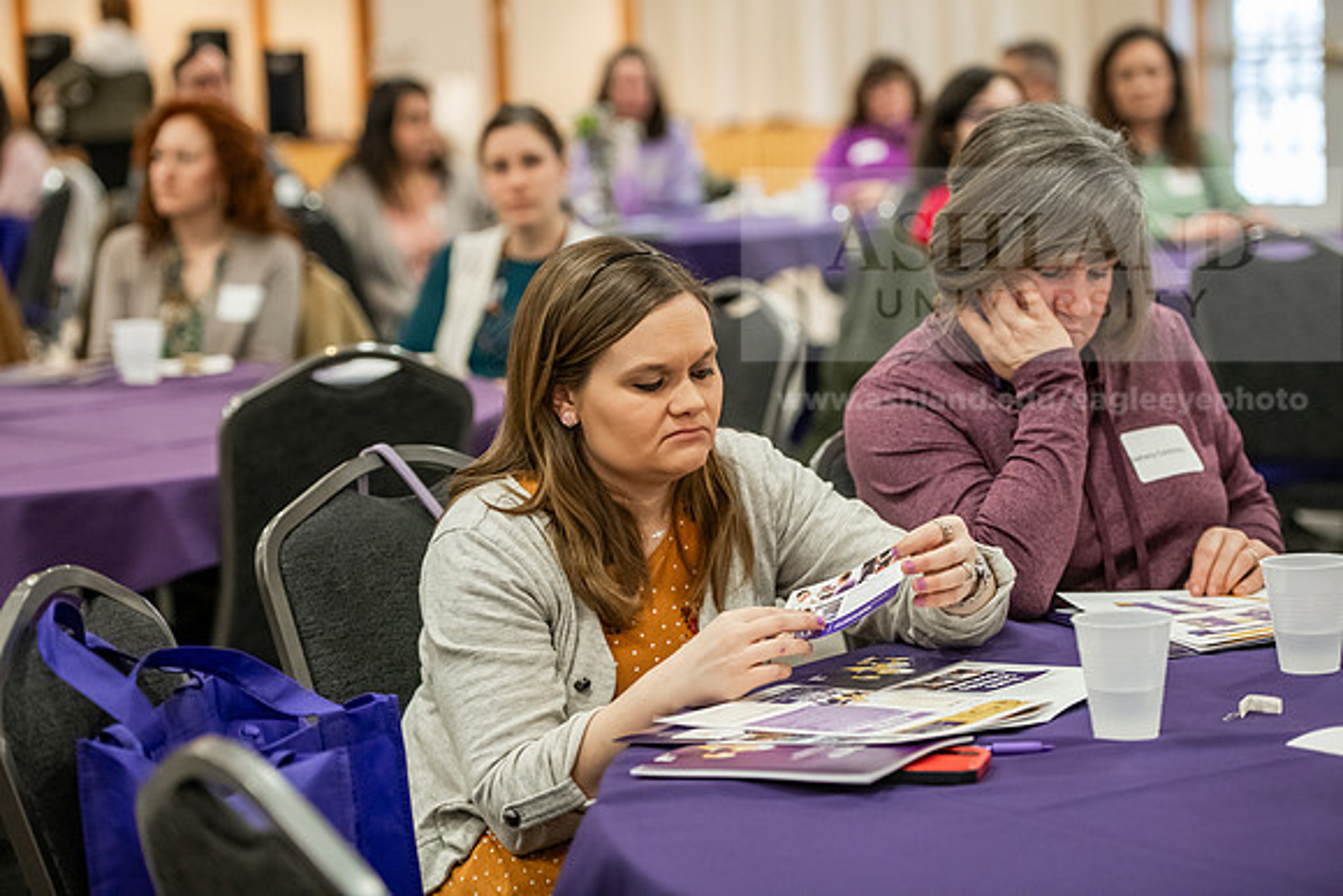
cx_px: 672
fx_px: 3545
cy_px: 448
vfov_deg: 14.4
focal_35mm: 95
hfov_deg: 21.5
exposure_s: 1/200
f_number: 3.2
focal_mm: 95
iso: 2500
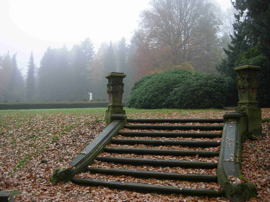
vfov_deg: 39.7
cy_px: 101
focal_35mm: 36
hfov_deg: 51.4
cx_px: 135
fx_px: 281
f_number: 3
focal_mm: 7.5
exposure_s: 1/80.6
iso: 50
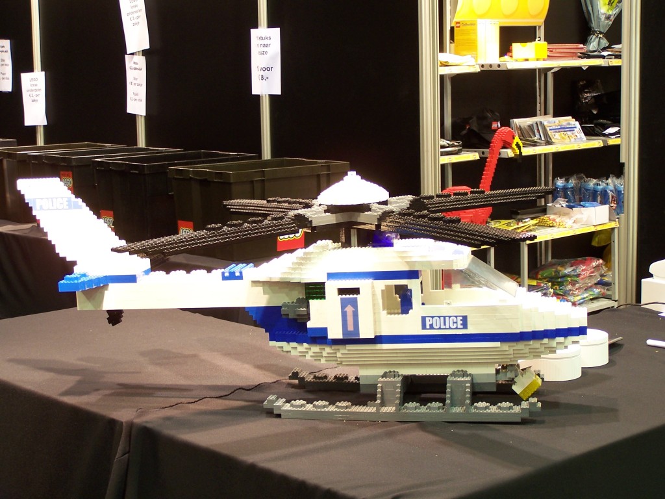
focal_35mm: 67
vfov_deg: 21.9
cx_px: 332
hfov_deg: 29.0
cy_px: 250
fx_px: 1287
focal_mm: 11.1
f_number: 3.2
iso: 80
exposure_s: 1/2
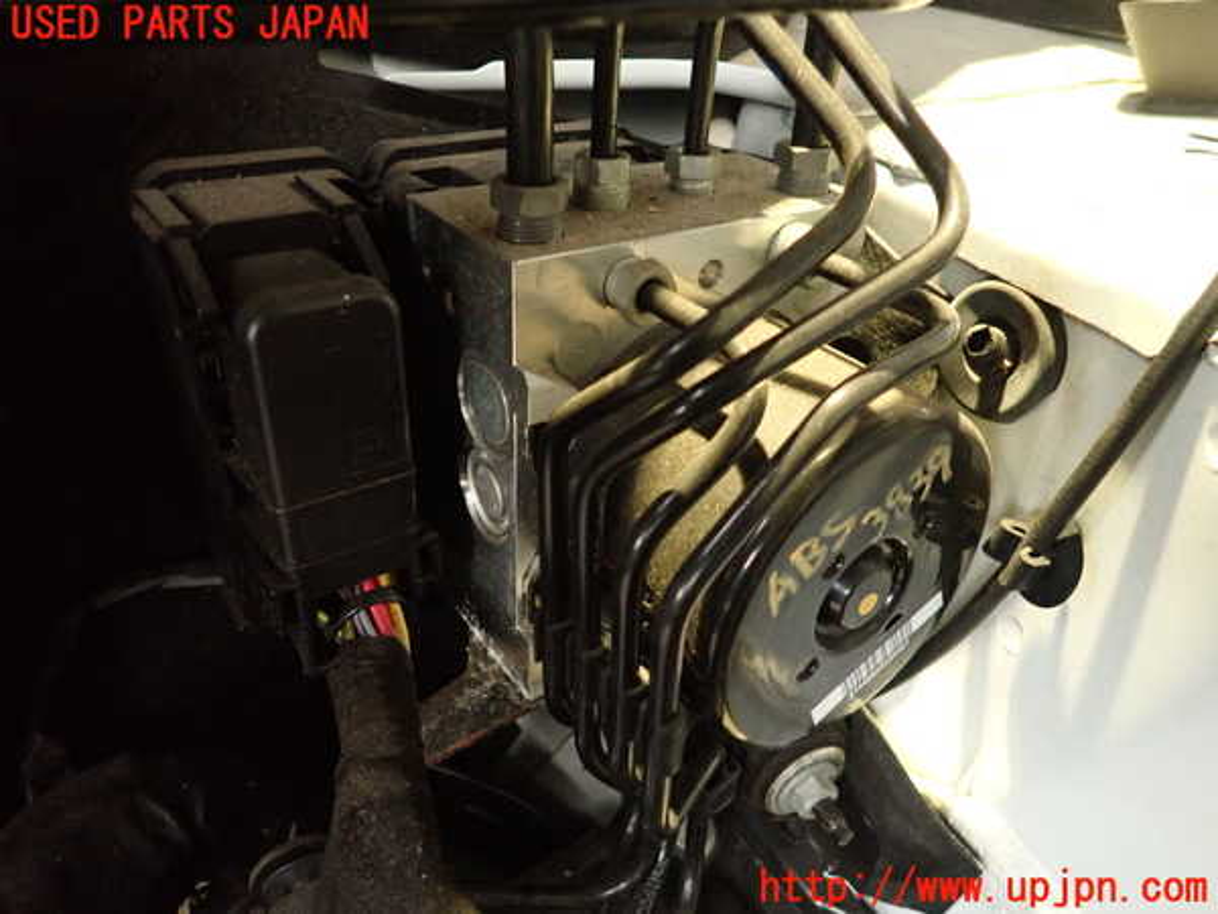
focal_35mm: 25
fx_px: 880
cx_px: 609
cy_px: 457
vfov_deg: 54.9
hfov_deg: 69.4
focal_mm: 4.5
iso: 800
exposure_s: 1/15
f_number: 2
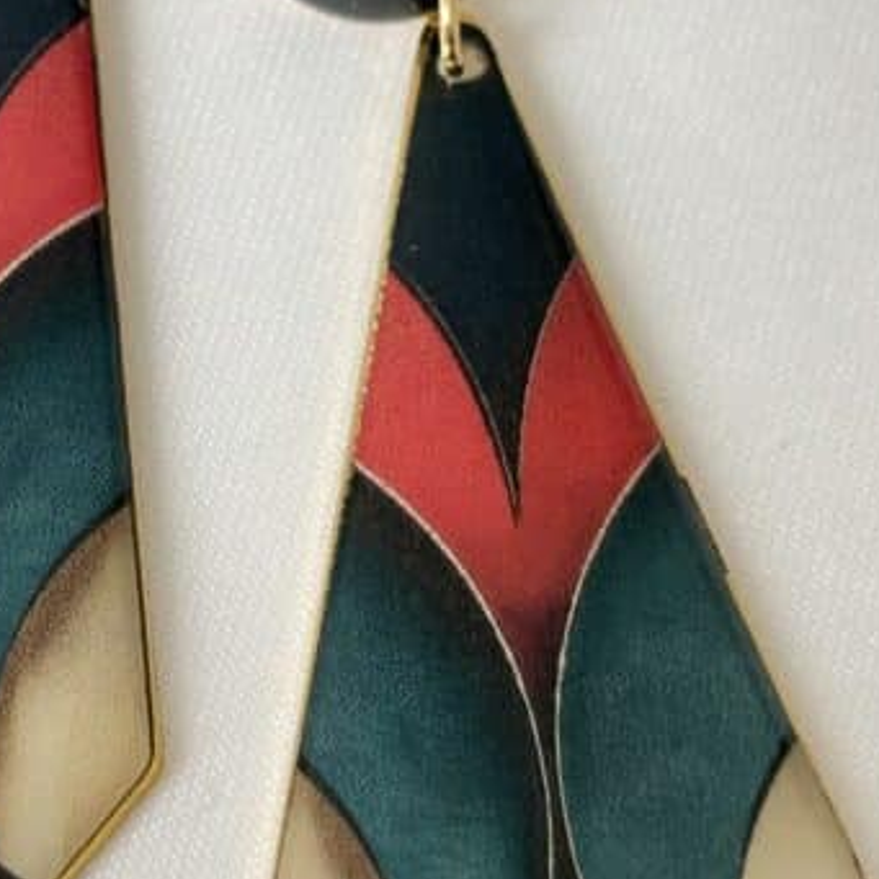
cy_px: 343
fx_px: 3965
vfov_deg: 12.6
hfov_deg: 12.6
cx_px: 255
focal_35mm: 138
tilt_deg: -64.8
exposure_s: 1/412
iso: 32
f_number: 1.6
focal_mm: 5.96
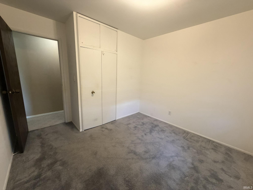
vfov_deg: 85.7
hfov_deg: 102.1
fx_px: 102
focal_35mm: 14
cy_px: 95
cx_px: 126
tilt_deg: -10.8
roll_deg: -1.1
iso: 250
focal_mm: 2.22
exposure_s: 1/60
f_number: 2.2
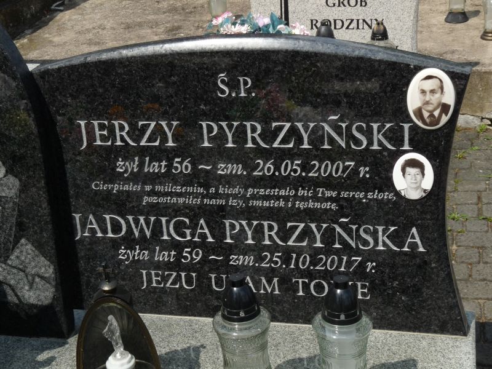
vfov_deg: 22.6
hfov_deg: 29.8
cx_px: 246
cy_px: 184
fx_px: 924
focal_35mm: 65
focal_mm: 11.5
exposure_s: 1/400
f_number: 6.3
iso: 100
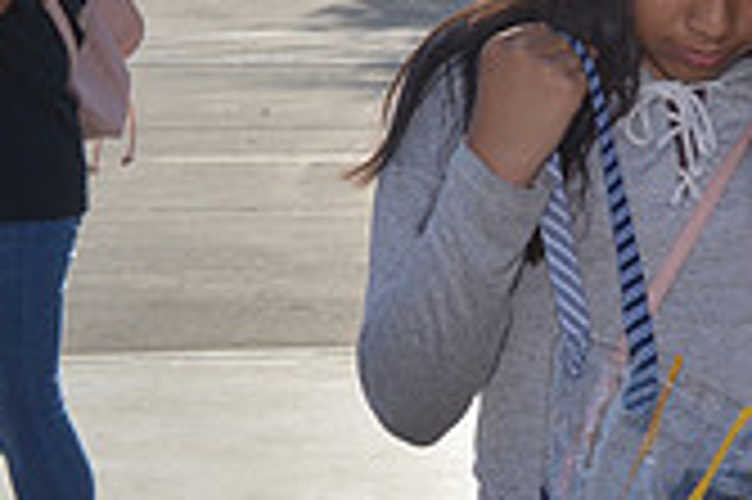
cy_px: 223
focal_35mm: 125
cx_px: 1238
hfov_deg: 14.8
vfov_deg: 10.9
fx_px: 2609
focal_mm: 36
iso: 400
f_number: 14
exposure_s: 1/250
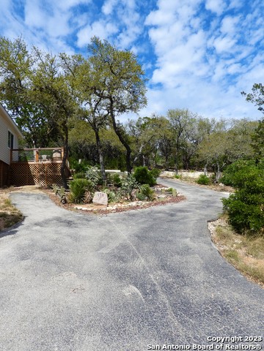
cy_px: 176
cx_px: 132
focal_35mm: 24
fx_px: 244
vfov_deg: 71.6
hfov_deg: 56.8
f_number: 3.2
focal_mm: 4.3
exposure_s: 1/1600
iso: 100
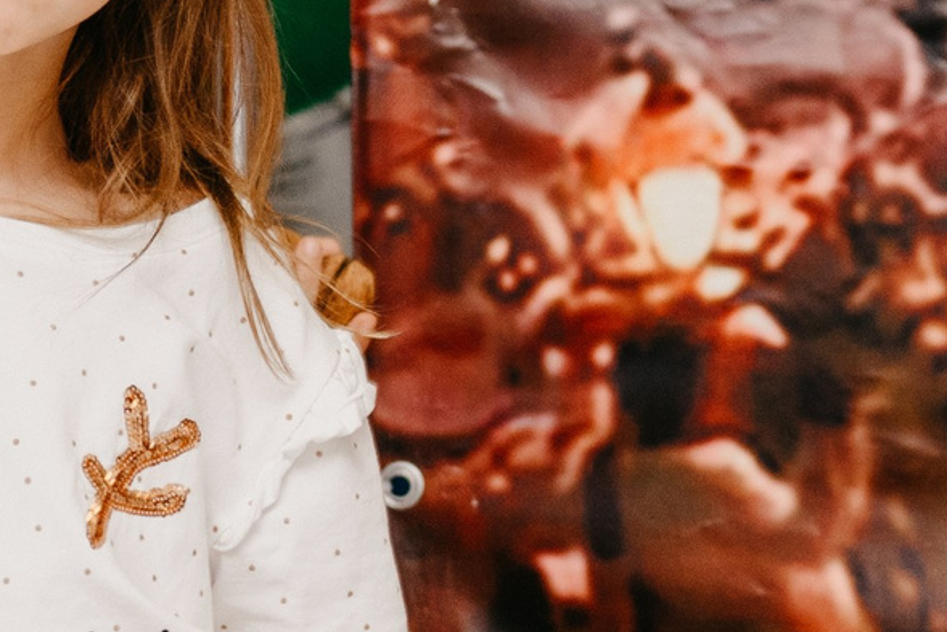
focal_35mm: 304
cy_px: 334
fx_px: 7998
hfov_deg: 6.7
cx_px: -106
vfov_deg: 4.5
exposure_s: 1/160
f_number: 4.5
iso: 320
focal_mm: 70
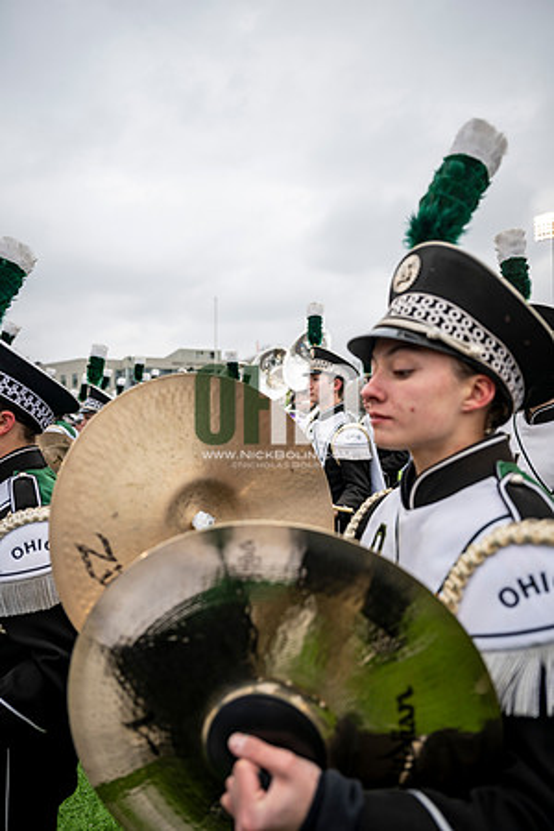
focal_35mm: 24
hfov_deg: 53.1
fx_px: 554
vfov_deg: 73.7
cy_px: 416
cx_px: 277
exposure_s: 1/500
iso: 100
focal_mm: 24
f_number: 2.8
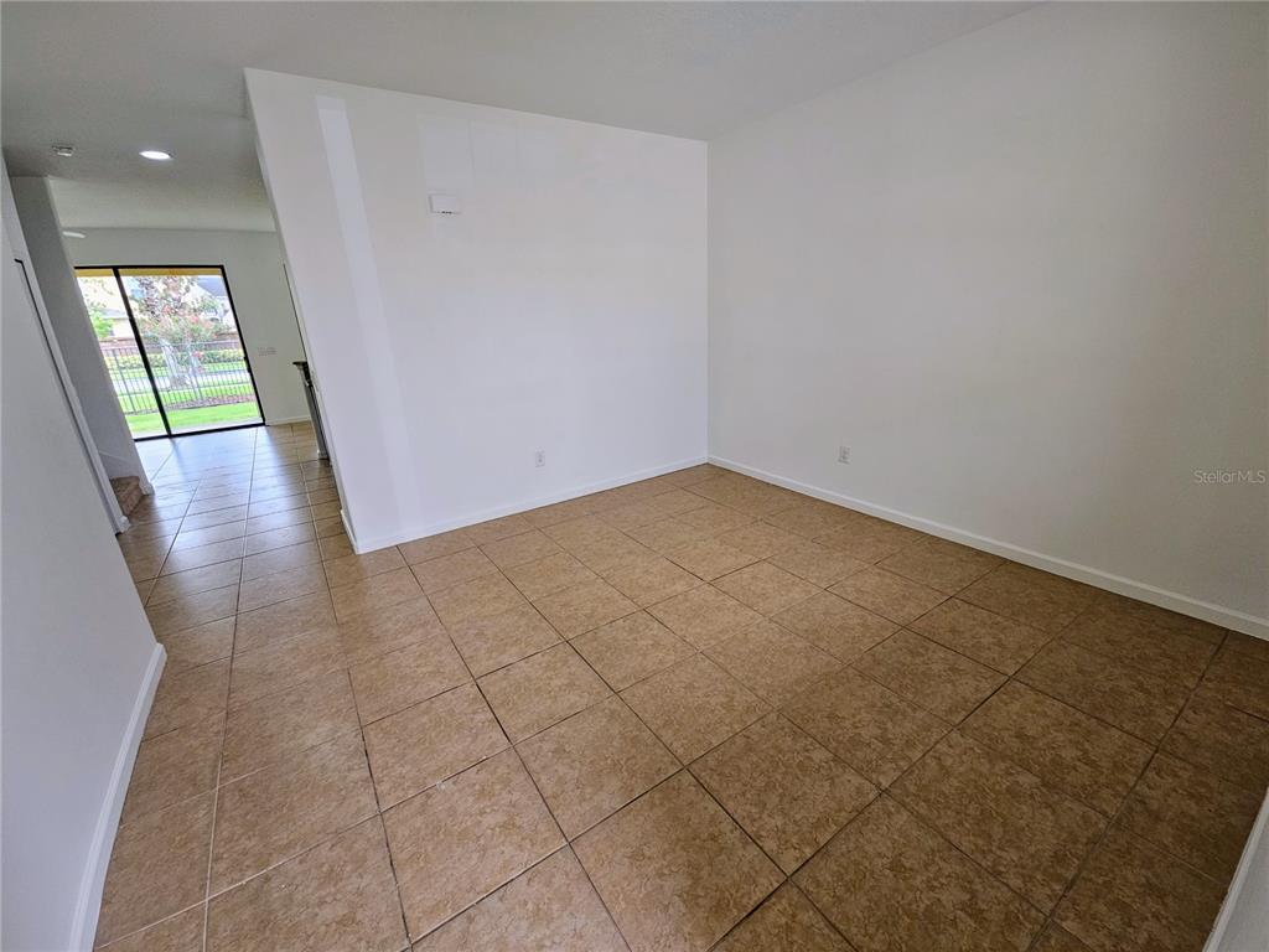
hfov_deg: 106.2
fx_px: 477
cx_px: 634
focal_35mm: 13
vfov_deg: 89.9
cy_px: 476
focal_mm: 2.2
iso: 100
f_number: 2.2
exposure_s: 1/60
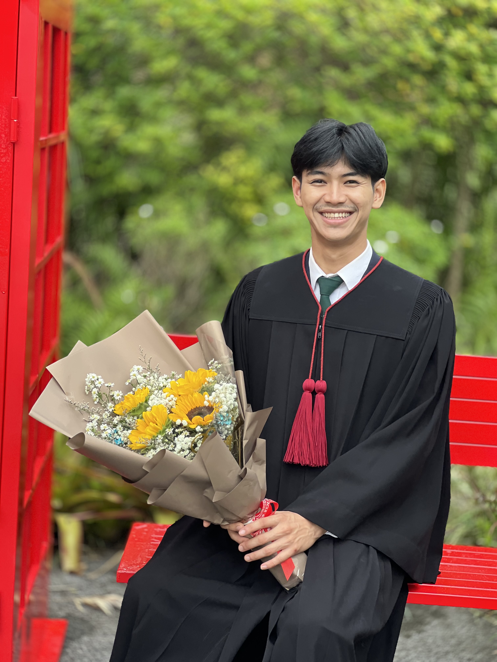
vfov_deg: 25.3
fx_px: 1474
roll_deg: -3.0
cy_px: 331
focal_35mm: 77
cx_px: 248
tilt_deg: -8.6
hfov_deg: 19.1
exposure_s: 1/121
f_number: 2.8
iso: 64
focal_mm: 9
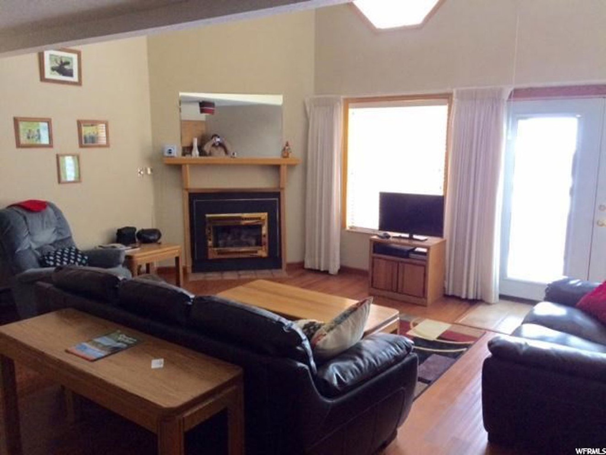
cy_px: 228
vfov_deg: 48.2
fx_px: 508
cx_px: 303
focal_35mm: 29
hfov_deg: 61.7
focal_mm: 4.15
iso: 200
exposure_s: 1/30
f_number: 2.2
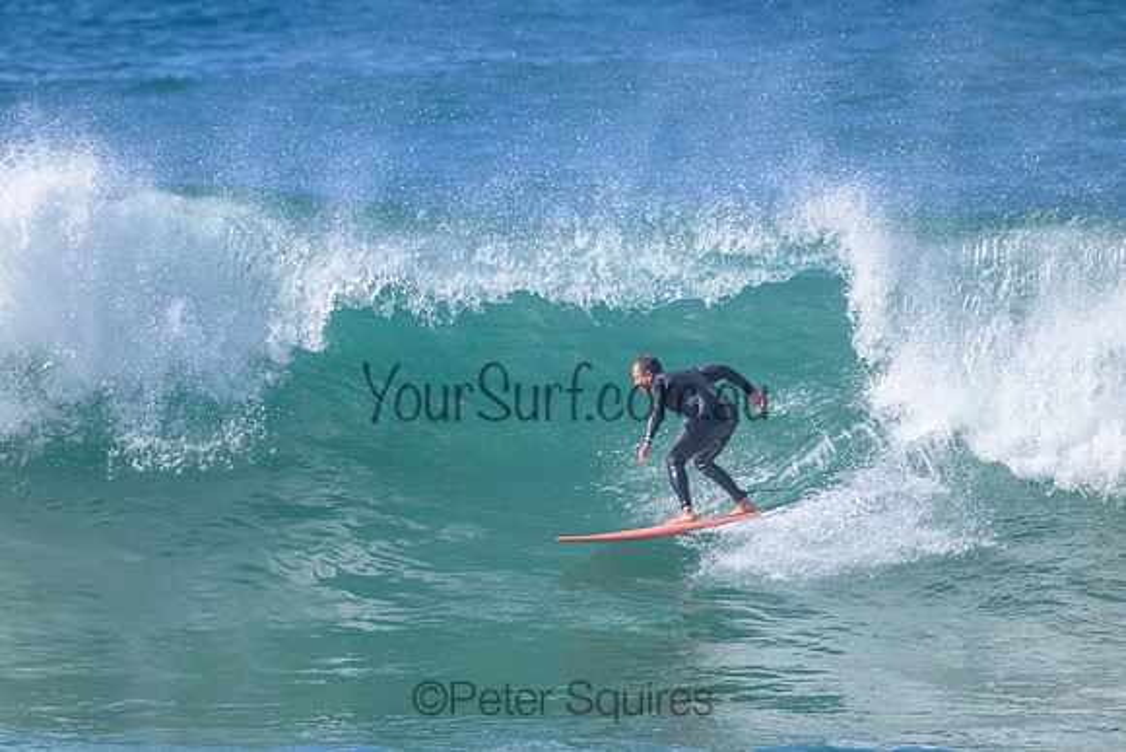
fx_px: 25027
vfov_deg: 1.7
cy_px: 376
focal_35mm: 800
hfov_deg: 2.6
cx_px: 563
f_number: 11
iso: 1800
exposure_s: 1/2000
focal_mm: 800
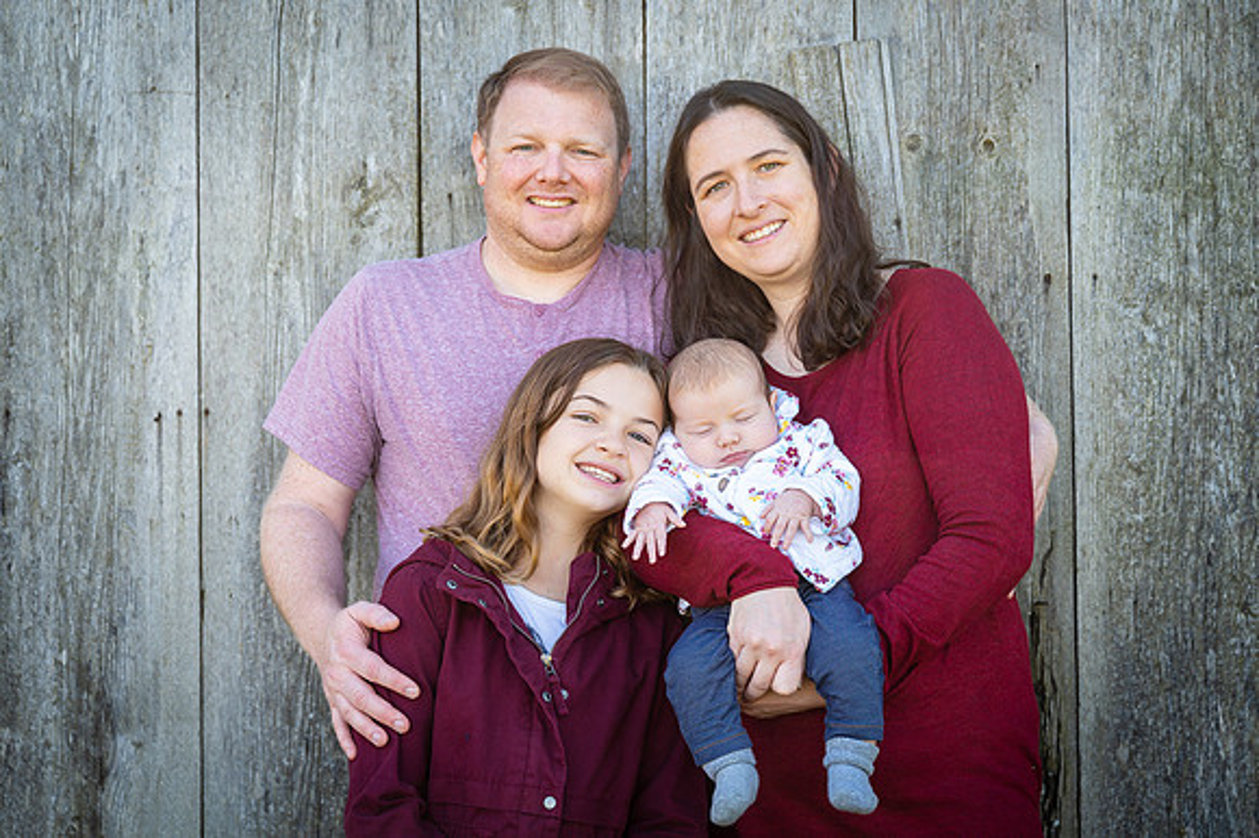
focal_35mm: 58
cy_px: 440
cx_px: 598
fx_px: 2020
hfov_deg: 34.6
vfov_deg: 23.4
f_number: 3.5
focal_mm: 55
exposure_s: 1/200
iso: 125
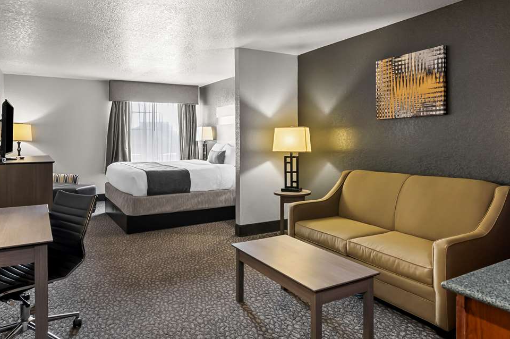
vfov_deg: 73.6
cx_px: 257
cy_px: 163
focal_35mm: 16
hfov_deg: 96.8
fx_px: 226
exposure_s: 1/1.25
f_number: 8
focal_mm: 15
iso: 400
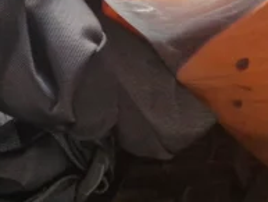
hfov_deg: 13.0
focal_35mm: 122
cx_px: -335
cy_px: 336
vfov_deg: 11.5
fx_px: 945
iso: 800
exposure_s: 1/100
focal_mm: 5.54
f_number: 1.8
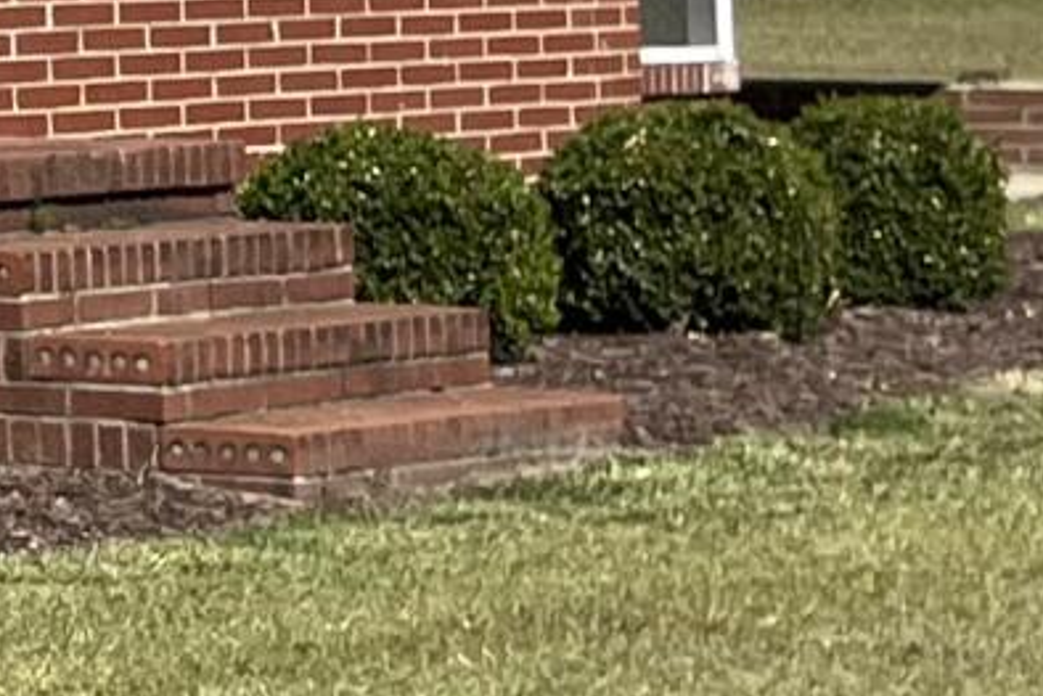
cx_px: -2242
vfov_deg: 6.6
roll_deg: +1.5
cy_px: -431
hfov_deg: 8.2
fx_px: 5970
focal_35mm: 206
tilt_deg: +3.2
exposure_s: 1/3521
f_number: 1.6
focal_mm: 5.1
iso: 50
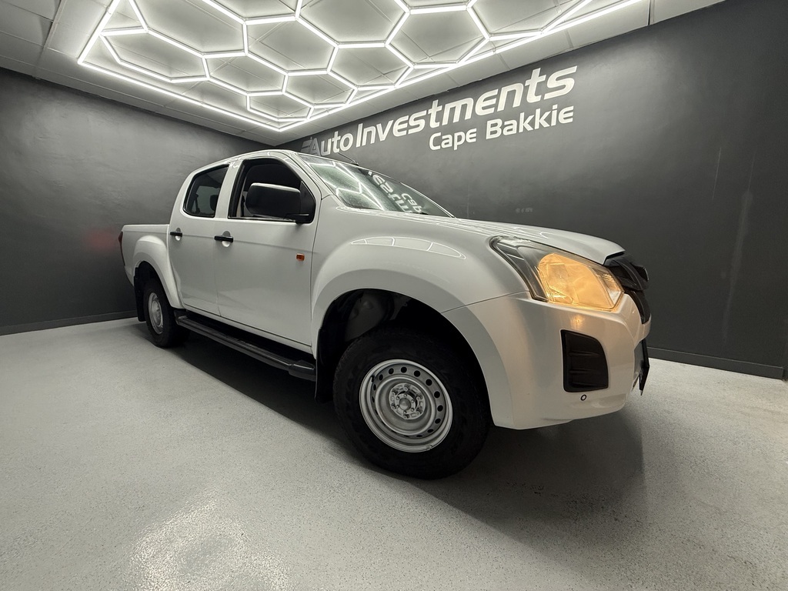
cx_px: 394
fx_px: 319
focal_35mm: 14
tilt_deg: -9.1
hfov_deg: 102.1
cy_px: 296
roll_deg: -0.5
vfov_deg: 85.7
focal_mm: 2.22
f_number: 2.2
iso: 160
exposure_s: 1/99
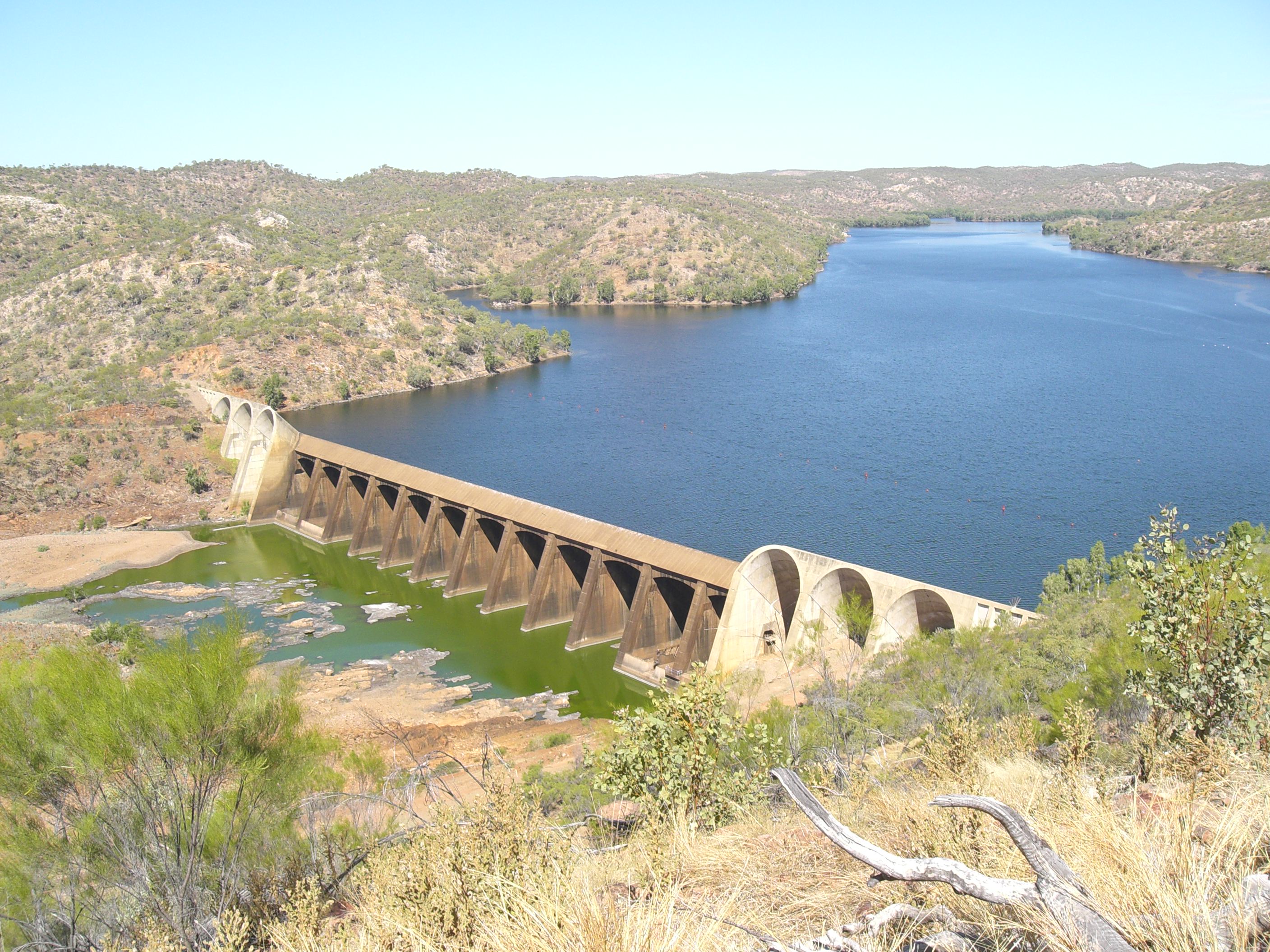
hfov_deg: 49.0
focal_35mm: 38
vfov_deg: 37.7
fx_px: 1394
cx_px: 635
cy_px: 476
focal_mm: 6.3
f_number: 4.4
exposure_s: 1/320
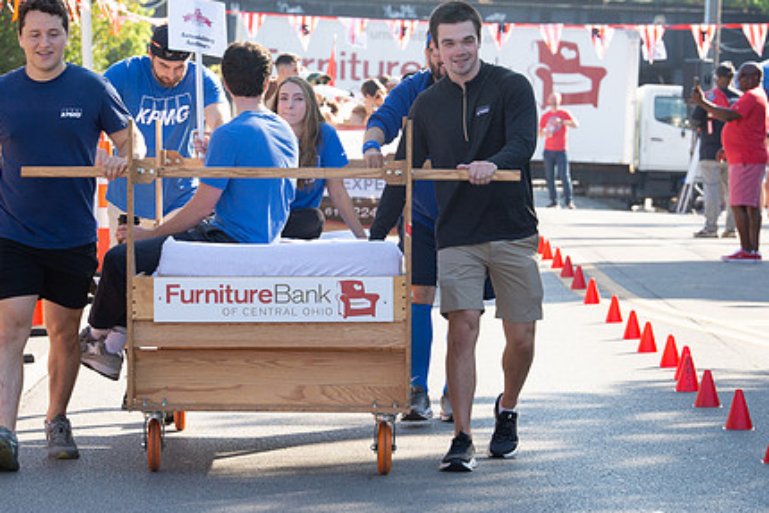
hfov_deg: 10.0
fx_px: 4402
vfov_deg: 6.7
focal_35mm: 206
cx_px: 223
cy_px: 218
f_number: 7.1
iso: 200
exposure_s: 1/250
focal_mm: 122
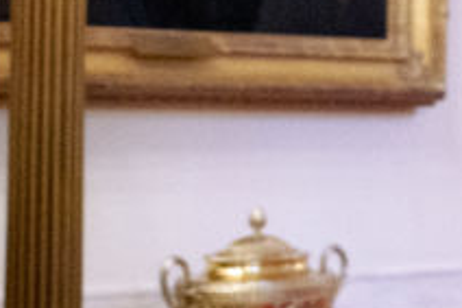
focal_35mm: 174
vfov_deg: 7.9
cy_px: 156
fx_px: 2231
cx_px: 965
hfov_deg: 10.7
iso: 4000
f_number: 2.8
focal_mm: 24
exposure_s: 1/250
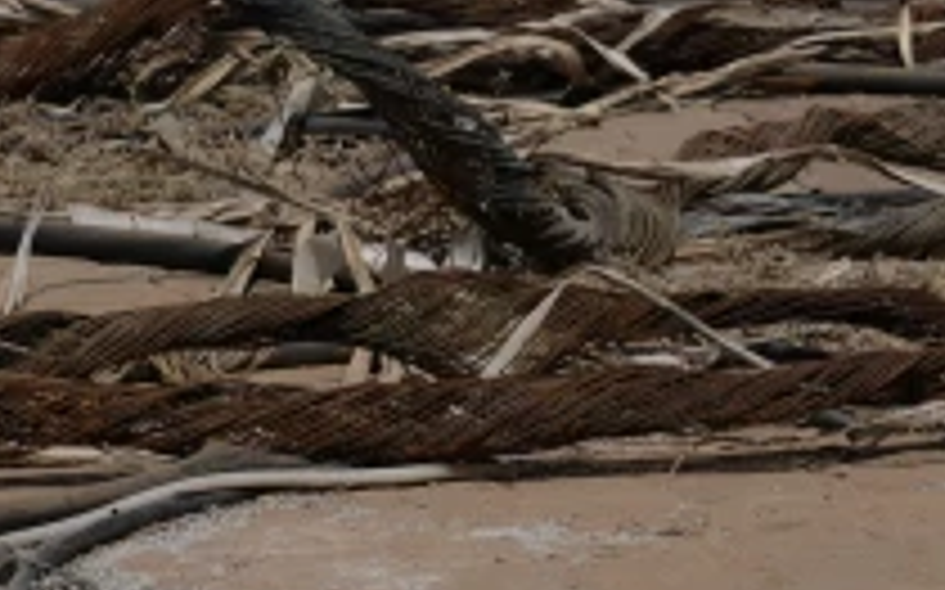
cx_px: 981
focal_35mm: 407
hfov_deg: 5.2
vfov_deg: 3.2
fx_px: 10476
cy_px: 149
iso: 50
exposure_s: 1/320
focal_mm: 70
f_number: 9
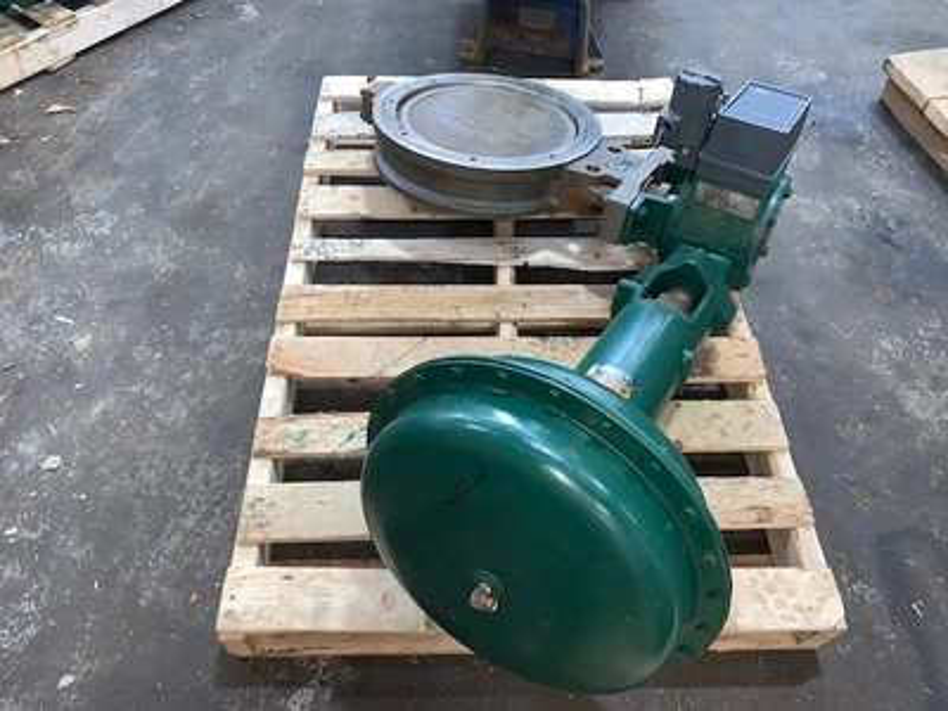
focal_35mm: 26
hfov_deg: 67.3
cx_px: 474
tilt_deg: -52.3
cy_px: 356
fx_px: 712
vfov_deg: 53.1
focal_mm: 4.25
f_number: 1.8
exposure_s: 1/19
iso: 50
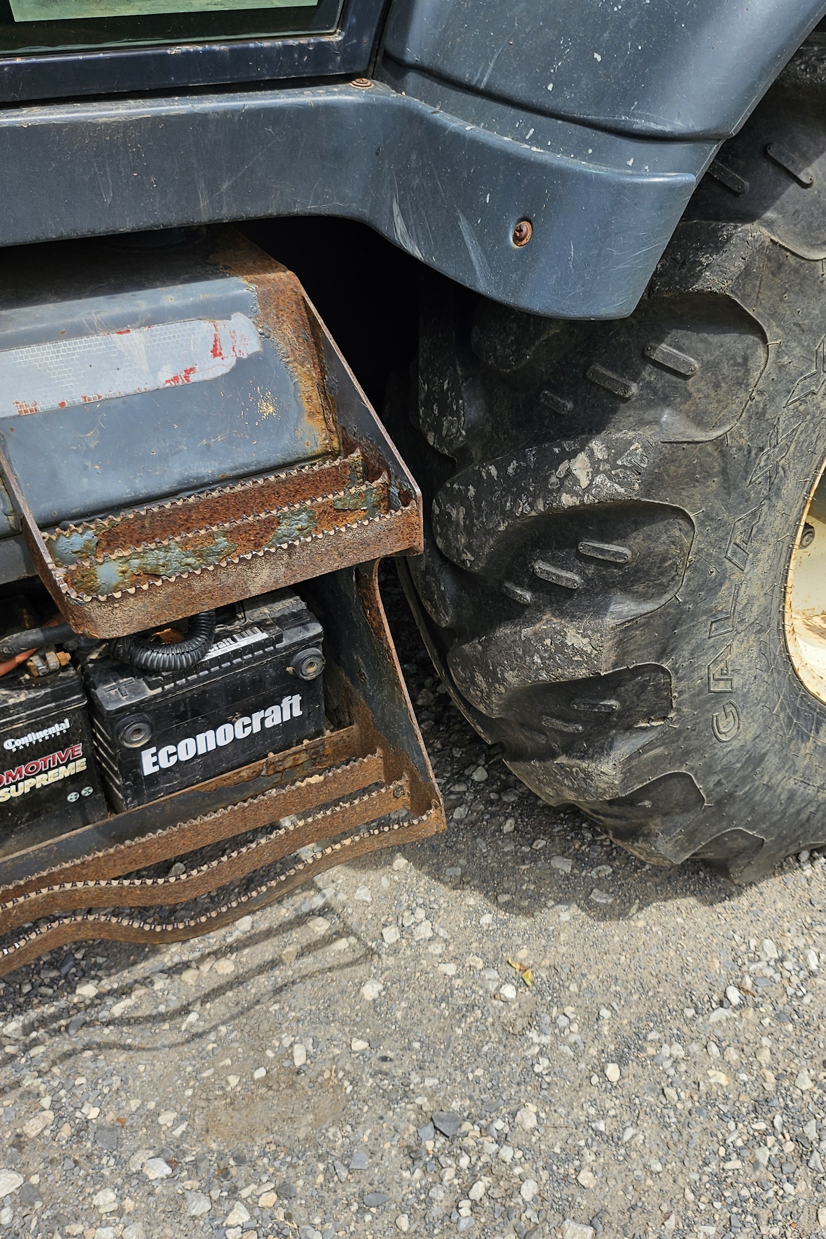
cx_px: 552
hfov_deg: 38.4
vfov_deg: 55.8
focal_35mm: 34
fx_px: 1170
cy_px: 610
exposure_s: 1/3100
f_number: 1.8
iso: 50
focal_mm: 5
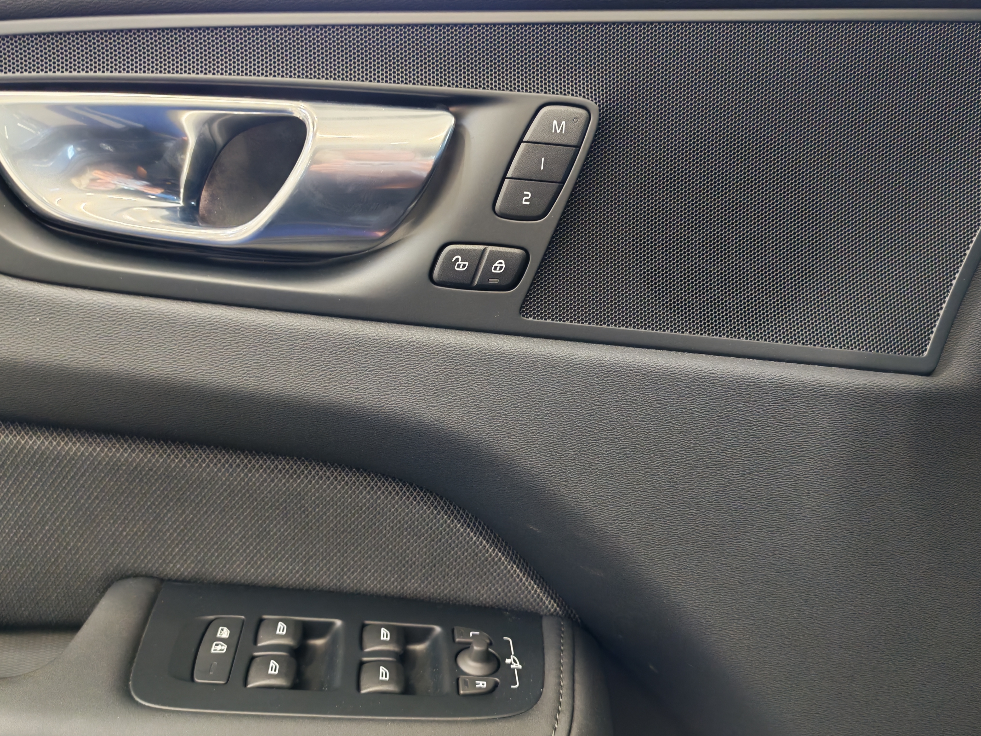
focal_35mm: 31
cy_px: 368
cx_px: 490
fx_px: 879
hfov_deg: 58.4
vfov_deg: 45.4
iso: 981
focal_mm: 6.12
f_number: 1.9
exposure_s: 1/50
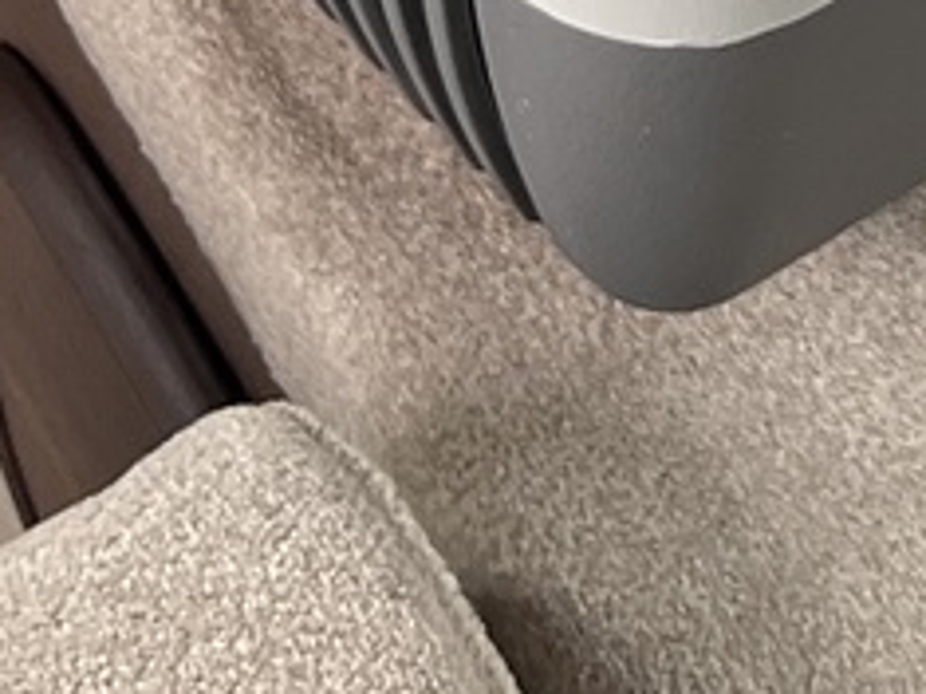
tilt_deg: -37.9
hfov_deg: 10.7
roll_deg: -6.4
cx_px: 1482
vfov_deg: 7.1
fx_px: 4732
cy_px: -1644
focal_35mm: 177
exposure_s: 1/121
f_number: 1.6
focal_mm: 5.1
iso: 80
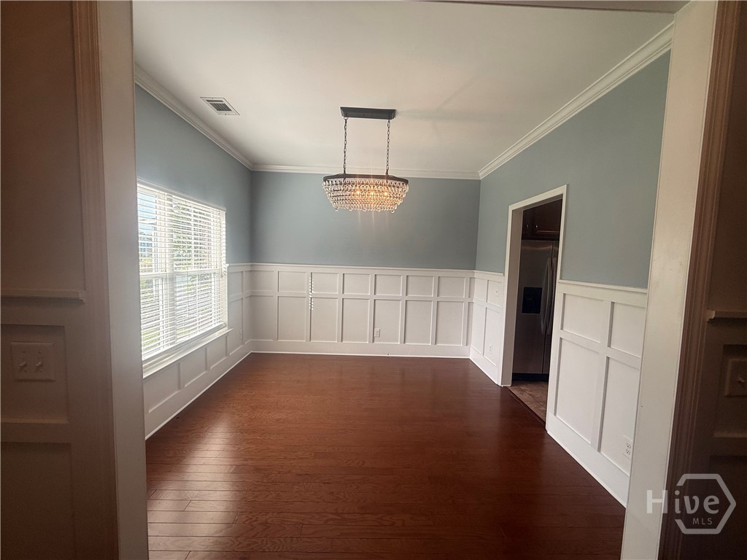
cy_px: 280
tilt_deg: -3.8
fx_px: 302
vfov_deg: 85.7
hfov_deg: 102.1
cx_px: 374
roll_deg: -1.5
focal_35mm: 14
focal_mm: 2.22
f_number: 2.2
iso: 64
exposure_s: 1/125
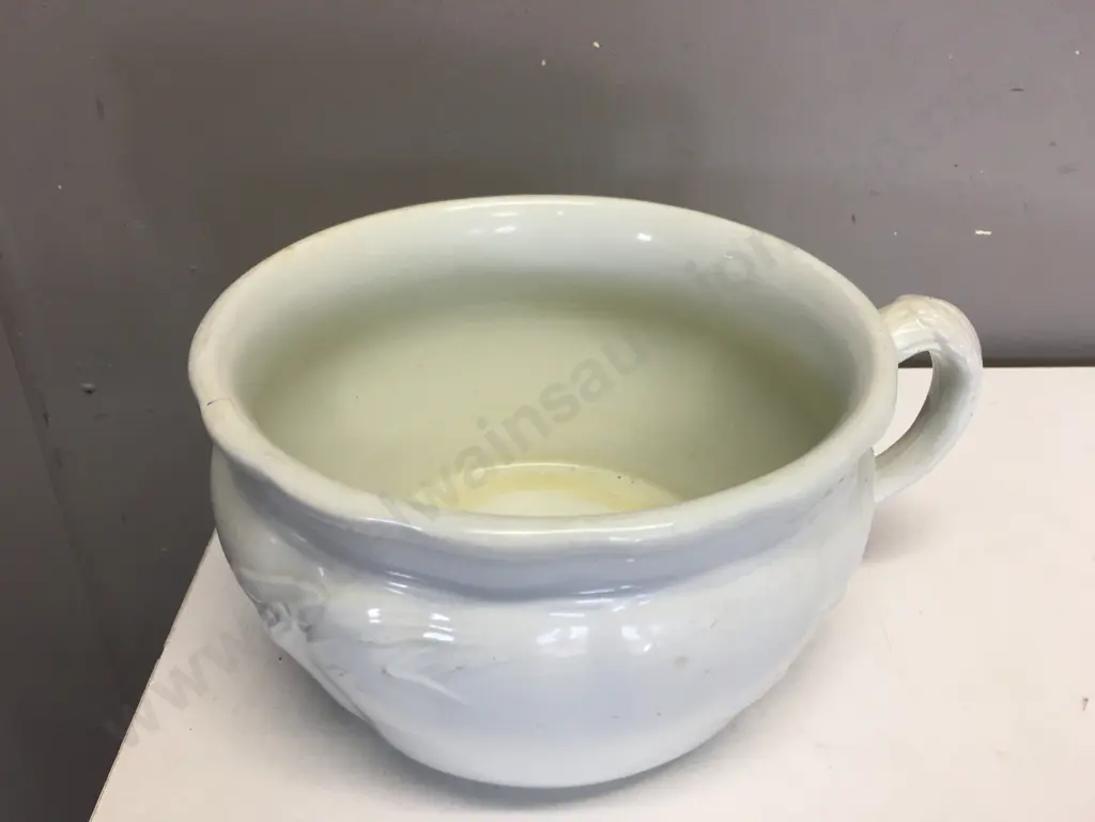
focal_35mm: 29
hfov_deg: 61.7
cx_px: 548
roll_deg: -0.2
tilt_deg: -31.9
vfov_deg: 48.2
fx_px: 917
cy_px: 411
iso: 32
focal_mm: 4.15
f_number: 2.2
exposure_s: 1/33
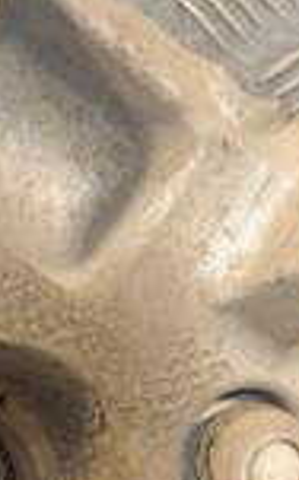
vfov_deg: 10.7
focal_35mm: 195
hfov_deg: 6.7
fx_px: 2550
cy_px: 477
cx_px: 80
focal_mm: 32
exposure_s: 1/200
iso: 800
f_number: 5.6
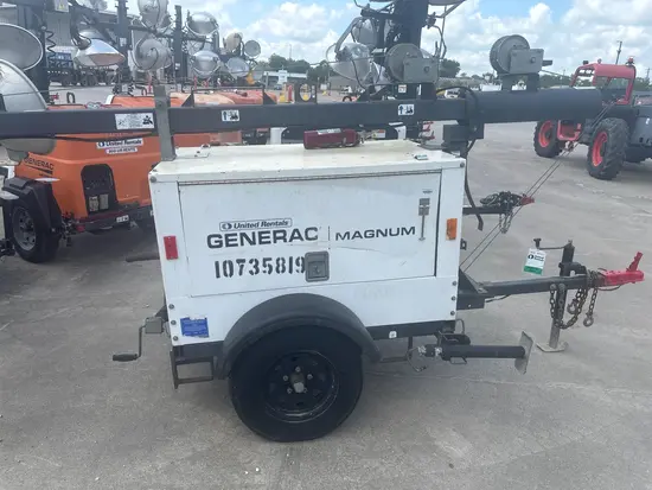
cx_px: 326
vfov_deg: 53.1
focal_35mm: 26
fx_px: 490
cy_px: 245
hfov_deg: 67.3
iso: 50
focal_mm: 5.96
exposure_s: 1/2105
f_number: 1.6
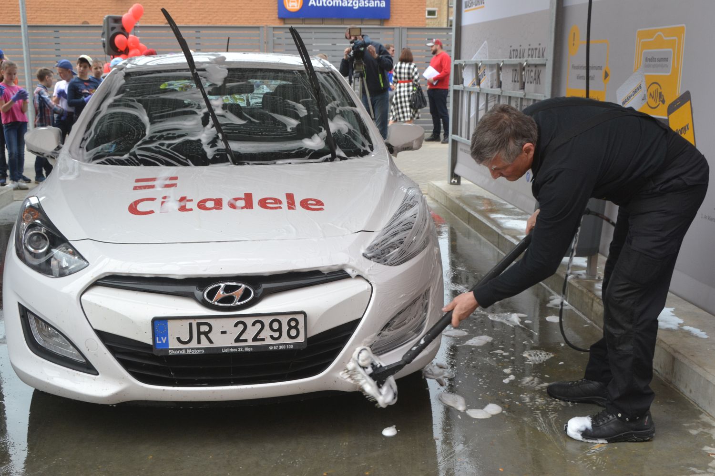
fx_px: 775
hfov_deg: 49.6
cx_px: 358
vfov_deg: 34.2
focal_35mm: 39
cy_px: 238
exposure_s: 1/200
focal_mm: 26
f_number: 10
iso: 400
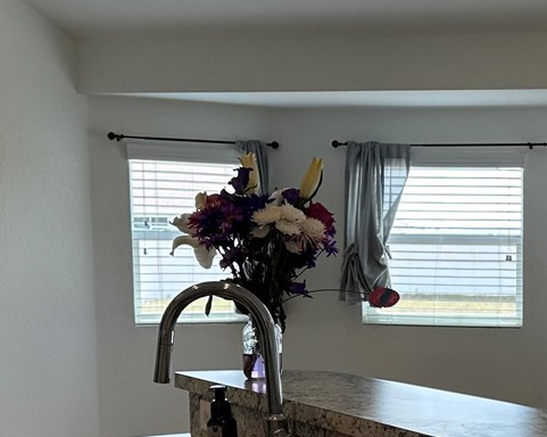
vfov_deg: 19.4
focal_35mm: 78
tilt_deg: -4.8
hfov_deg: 23.2
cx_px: 574
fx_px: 1262
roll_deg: -0.1
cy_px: 372
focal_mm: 6.86
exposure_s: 1/220
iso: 80
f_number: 1.78
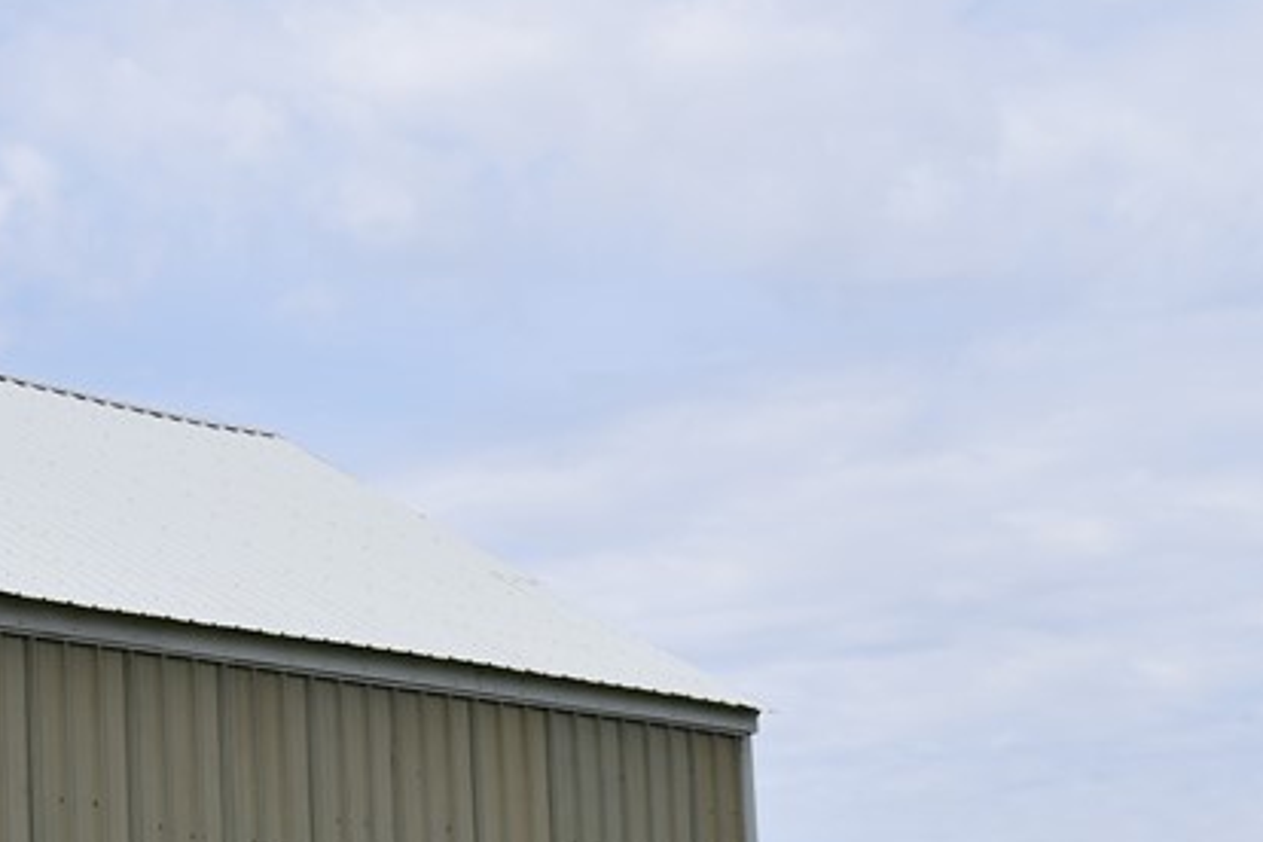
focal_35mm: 126
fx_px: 4420
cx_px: -329
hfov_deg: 15.5
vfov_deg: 10.7
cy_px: 943
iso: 100
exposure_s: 1/400
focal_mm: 32
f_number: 9
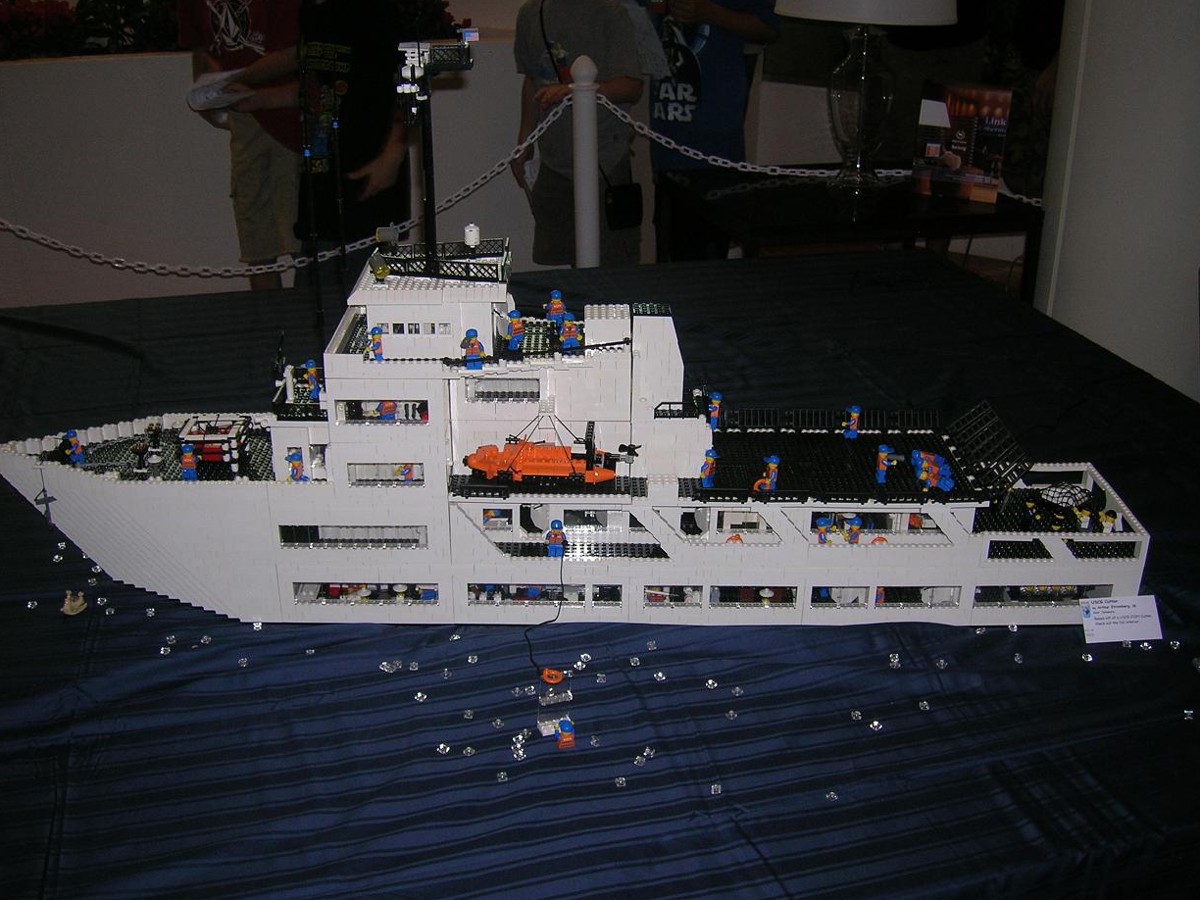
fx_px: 1248
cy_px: 431
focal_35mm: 36
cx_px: 590
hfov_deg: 51.4
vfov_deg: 39.6
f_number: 2.9
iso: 50
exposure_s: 1/60.1
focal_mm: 5.7
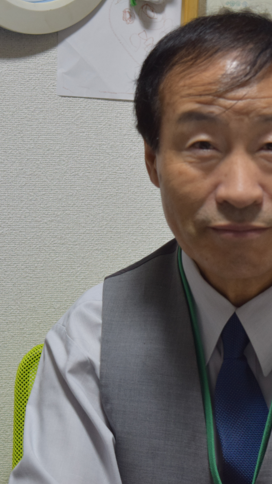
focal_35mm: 109
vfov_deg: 19.6
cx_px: 247
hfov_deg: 11.0
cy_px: 243
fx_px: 1398
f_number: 5
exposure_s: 1/60
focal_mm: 46
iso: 640
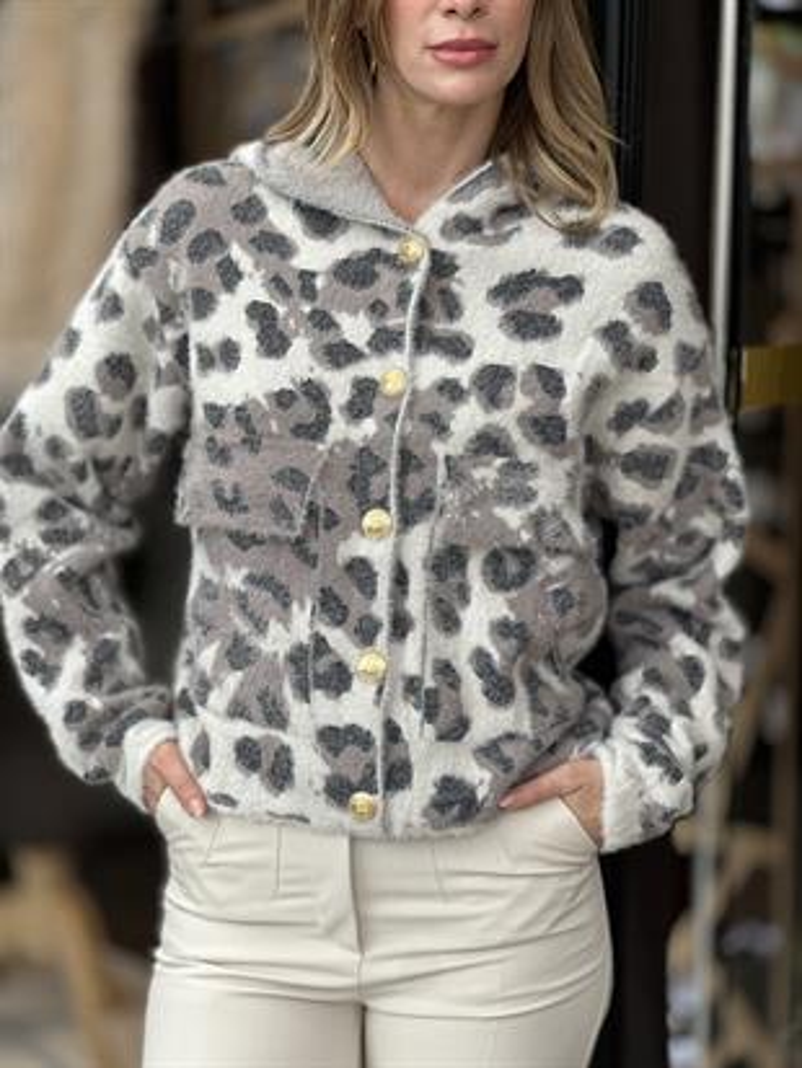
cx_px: 401
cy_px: 534
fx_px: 2377
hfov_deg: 19.1
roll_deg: -1.0
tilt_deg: -9.8
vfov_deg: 25.3
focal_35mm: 77
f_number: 2.8
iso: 32
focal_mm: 9
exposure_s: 1/121
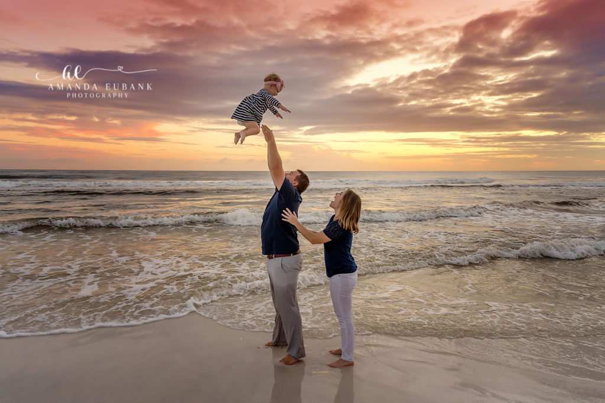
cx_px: 302
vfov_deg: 53.1
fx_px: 403
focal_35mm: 24
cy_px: 202
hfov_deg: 73.7
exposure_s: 1/500
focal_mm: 24
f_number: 2.8
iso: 800
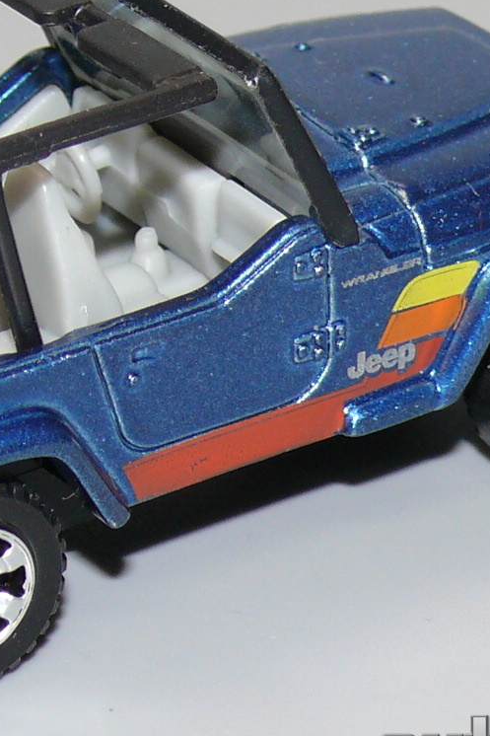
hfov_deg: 5.7
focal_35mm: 241
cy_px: 255
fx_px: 4922
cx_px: 150
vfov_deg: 8.5
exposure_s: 1/30
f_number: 4
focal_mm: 13.8
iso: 100
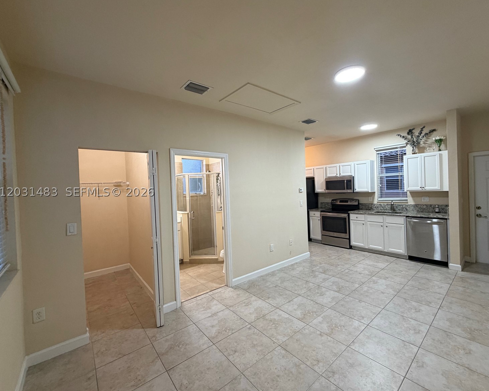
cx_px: 257
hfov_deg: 96.7
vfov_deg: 84.0
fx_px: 217
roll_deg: +3.0
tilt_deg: -0.7
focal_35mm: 15
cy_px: 192
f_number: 2.2
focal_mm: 2.22
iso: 200
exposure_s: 1/60
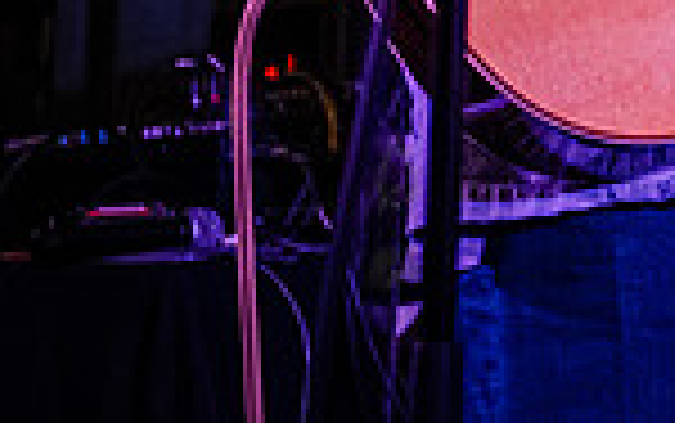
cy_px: -443
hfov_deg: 13.0
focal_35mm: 144
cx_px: 1264
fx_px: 2651
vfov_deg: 8.6
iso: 12800
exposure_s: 1/200
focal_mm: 35
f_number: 3.2
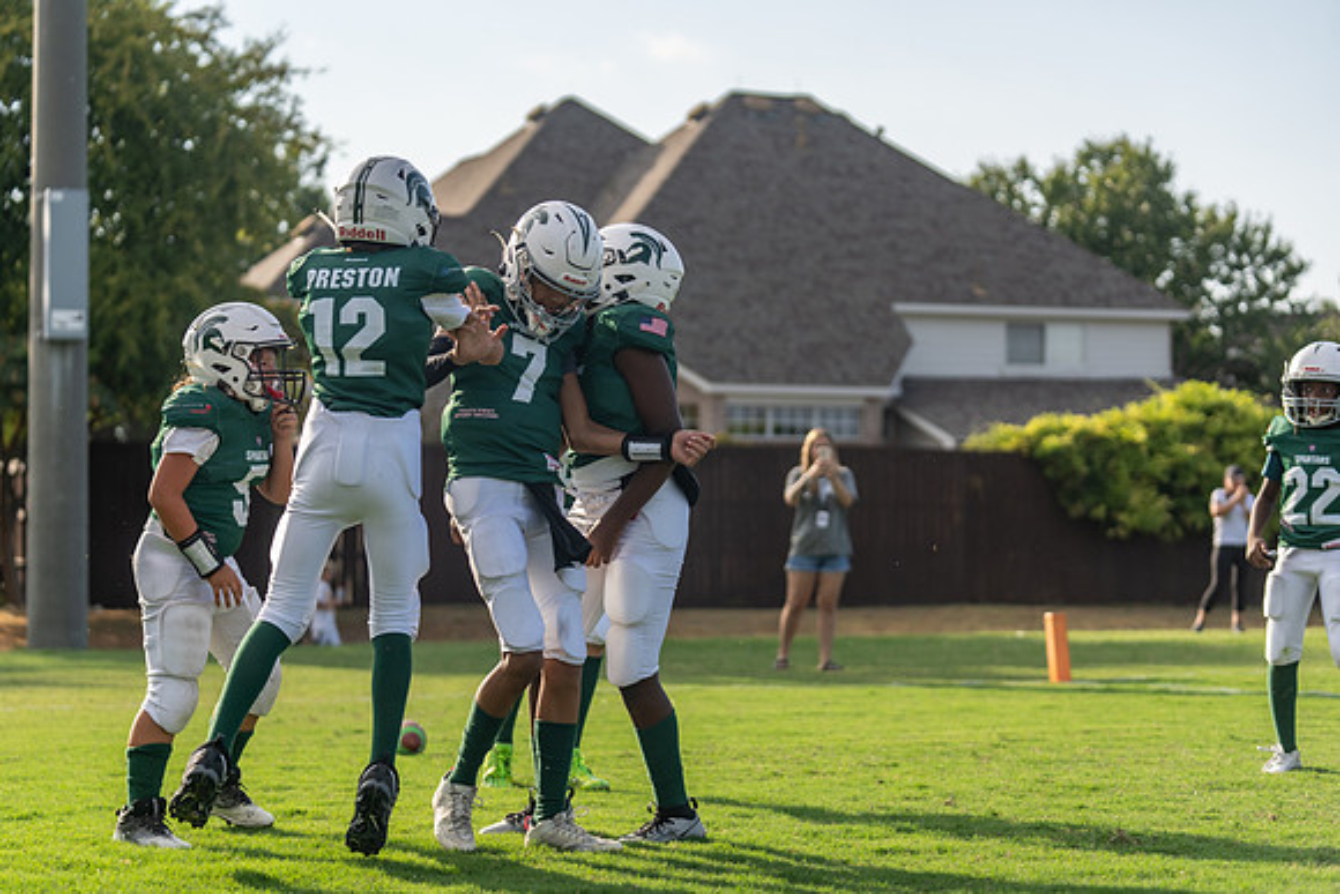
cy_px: 447
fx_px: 3202
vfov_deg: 15.9
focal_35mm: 86
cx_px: 670
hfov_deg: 23.6
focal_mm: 86
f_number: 2.8
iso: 100
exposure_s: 1/1250
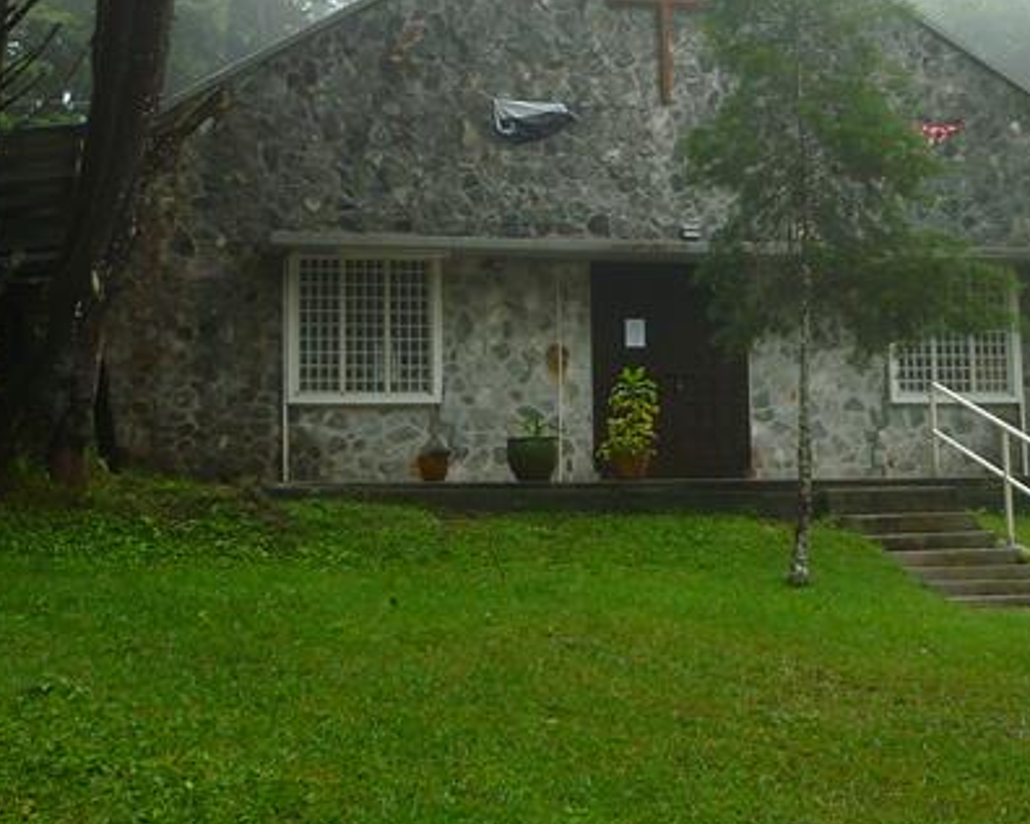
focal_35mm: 65
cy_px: 104
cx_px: 590
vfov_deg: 23.0
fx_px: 1982
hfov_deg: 29.1
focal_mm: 5.5
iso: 80
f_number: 2.8
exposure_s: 1/40
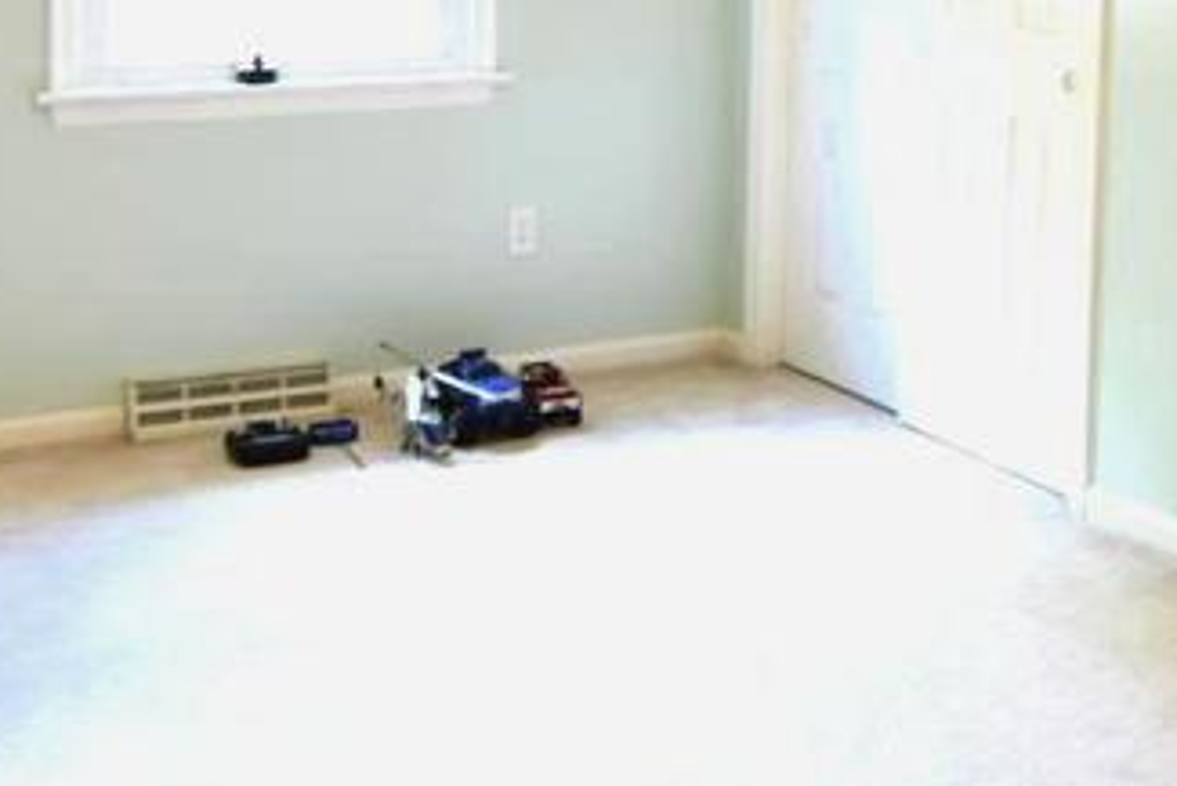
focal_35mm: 62
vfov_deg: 21.0
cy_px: -58
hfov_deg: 32.0
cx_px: 815
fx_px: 2028
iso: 64
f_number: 2.8
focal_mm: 14
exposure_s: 1/5
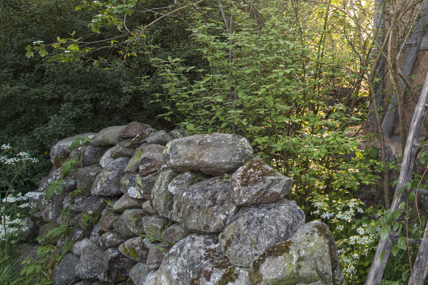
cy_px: 14
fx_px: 487
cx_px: 497
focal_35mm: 41
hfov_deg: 37.5
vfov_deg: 30.8
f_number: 7.1
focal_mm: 15
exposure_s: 1/200
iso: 1000
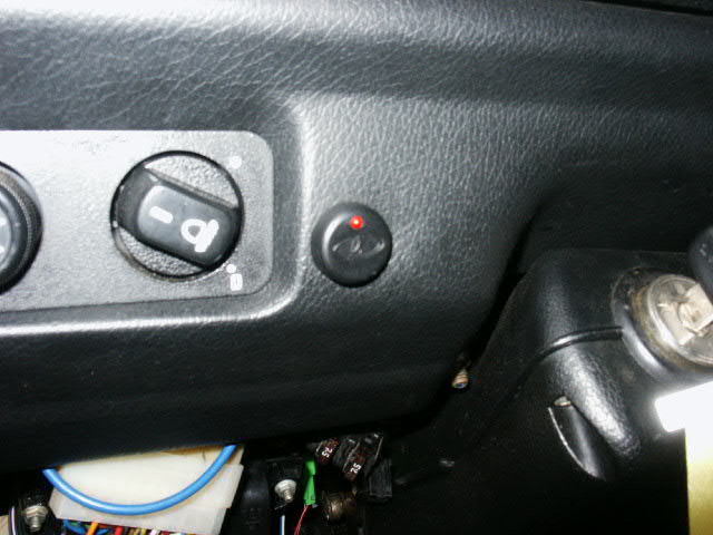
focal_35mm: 35
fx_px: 721
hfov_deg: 52.6
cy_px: 268
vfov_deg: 40.7
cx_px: 356
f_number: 6.7
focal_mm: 7.19
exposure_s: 1/45
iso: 200
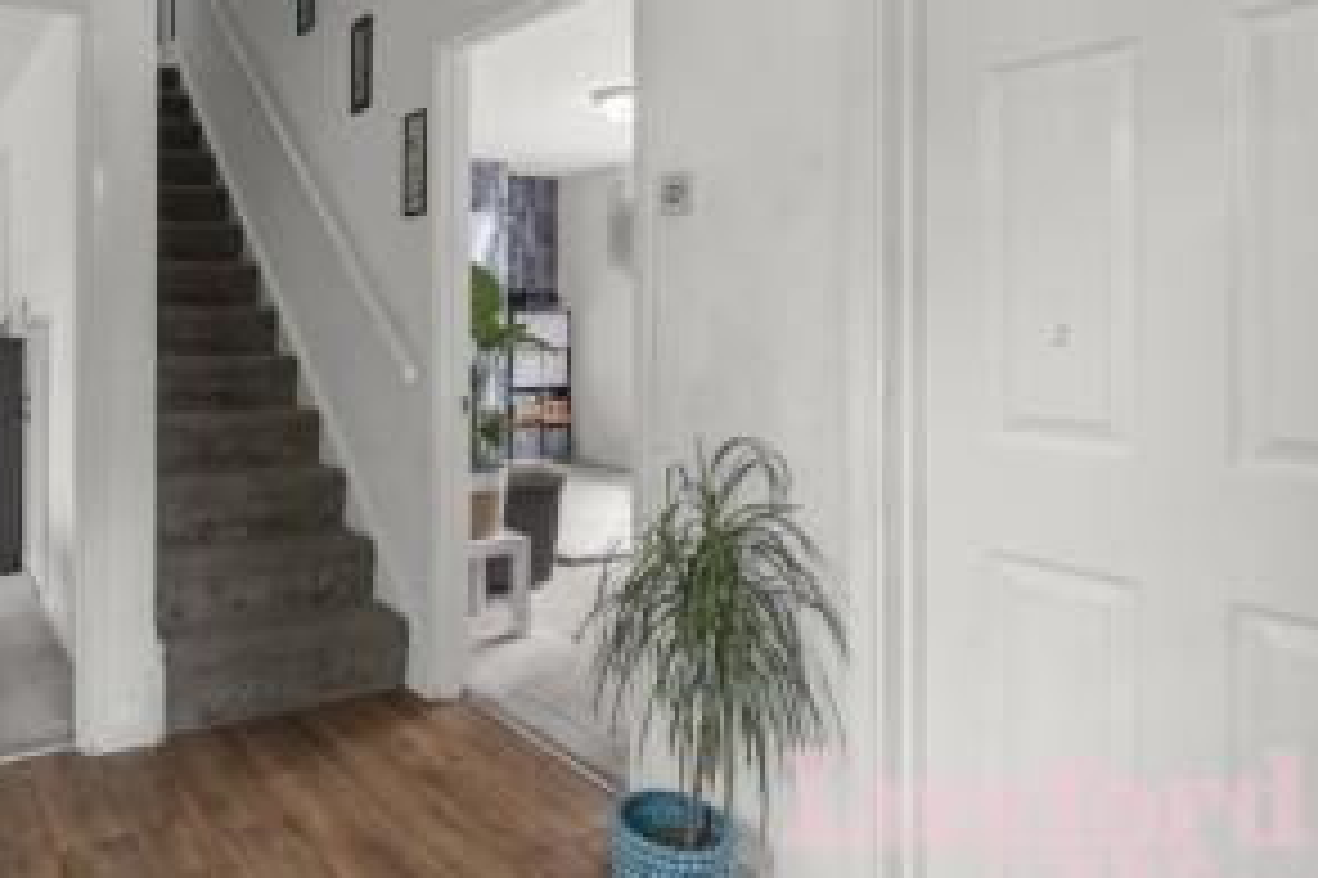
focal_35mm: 27
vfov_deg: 47.6
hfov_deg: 65.6
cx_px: 418
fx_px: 981
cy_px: 317
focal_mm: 16.5
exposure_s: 1/2.5
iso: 320
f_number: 7.1
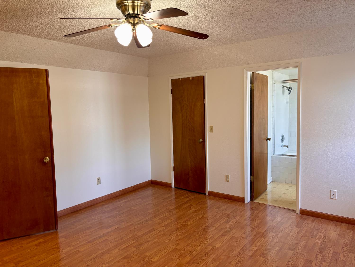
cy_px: 134
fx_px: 267
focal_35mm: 26
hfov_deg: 67.3
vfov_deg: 53.1
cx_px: 178
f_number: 1.6
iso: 160
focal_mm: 5.96
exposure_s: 1/60
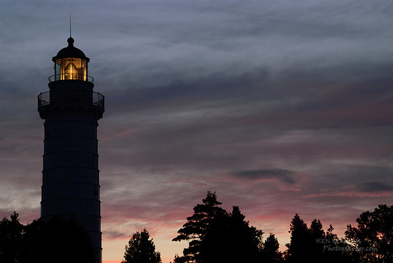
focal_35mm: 112
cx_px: 196
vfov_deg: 12.2
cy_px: 132
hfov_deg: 18.2
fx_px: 1229
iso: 100
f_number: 22
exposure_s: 1.3
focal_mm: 75
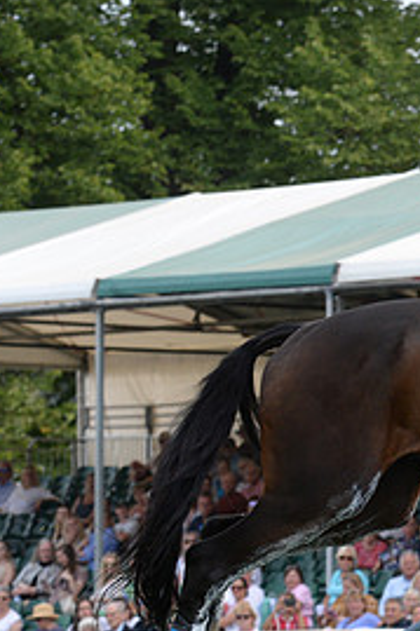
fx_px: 7376
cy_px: 394
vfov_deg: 4.9
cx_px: 645
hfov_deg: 3.3
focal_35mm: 421
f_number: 9
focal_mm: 195
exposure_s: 1/1000
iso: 1250
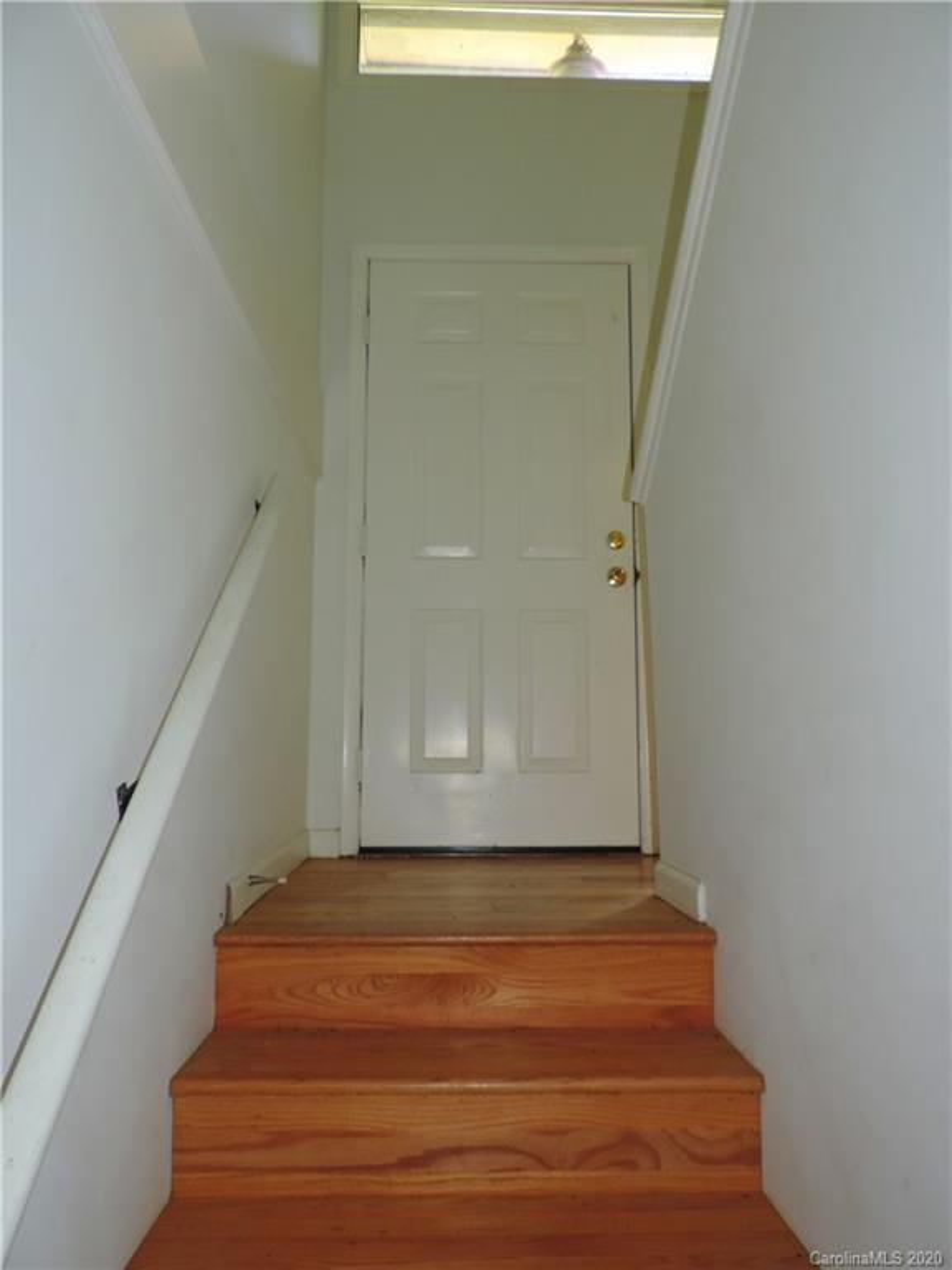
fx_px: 880
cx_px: 476
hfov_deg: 56.8
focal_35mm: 24
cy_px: 635
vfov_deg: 71.6
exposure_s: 1/30
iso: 200
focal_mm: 4.3
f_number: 3
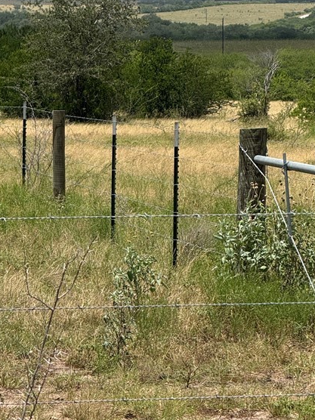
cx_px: 186
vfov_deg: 9.0
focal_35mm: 221
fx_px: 2681
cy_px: 200
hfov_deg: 6.7
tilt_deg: -5.8
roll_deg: +0.9
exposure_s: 1/2024
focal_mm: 15.66
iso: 50
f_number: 2.8
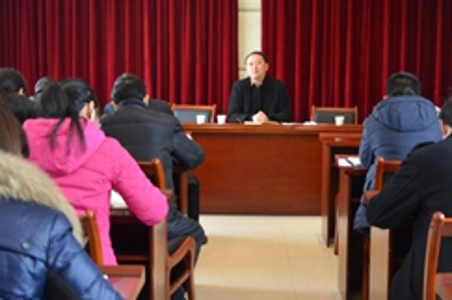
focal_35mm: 68
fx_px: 852
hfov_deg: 29.6
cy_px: 139
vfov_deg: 19.9
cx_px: 268
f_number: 4
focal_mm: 22
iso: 720
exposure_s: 1/60
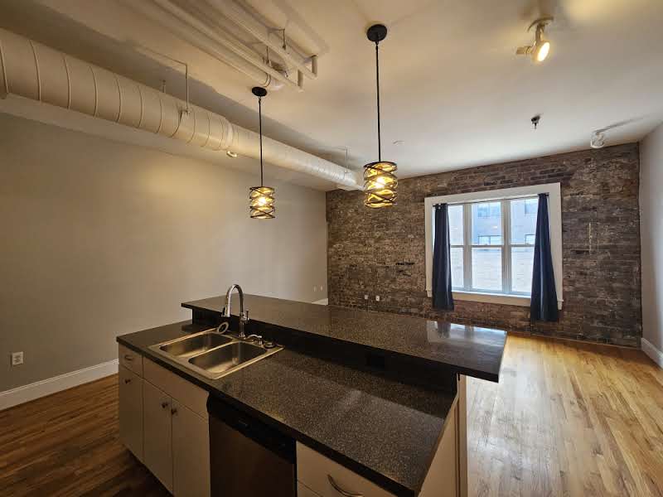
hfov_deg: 106.2
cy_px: 248
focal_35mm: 13
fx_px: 249
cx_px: 332
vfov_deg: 89.9
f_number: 2.2
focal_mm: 2.2
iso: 125
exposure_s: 1/60
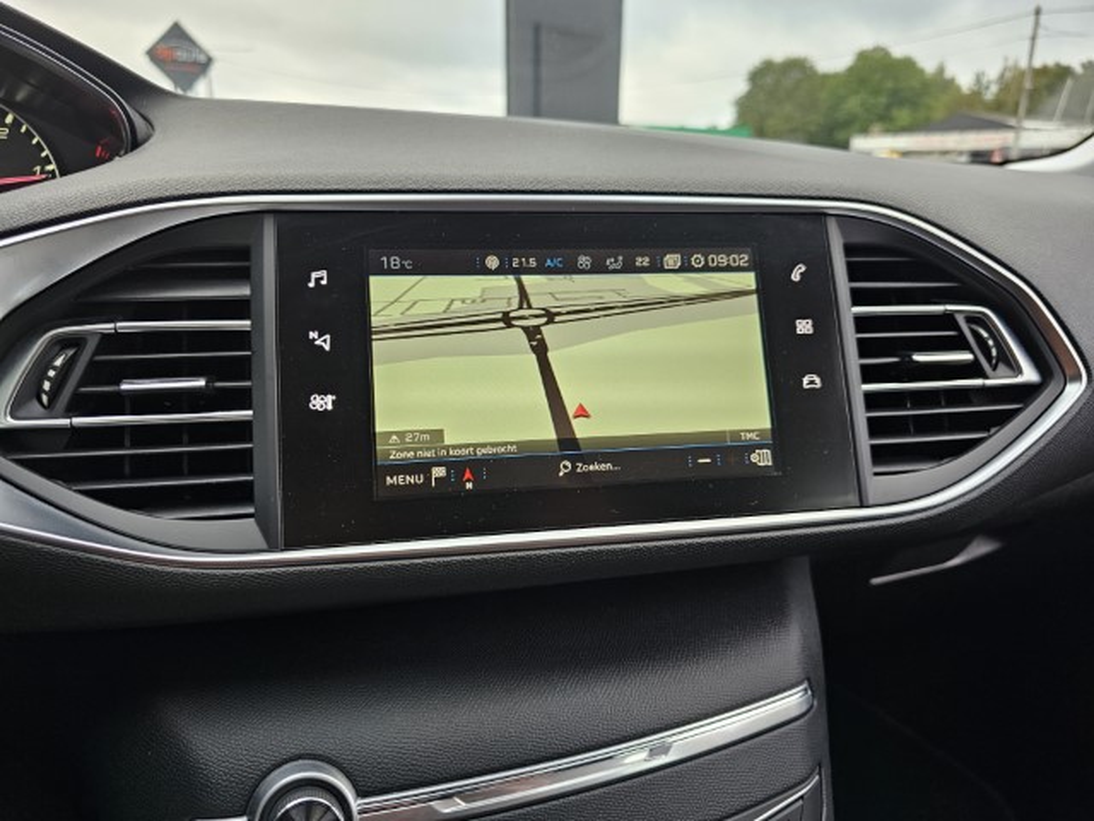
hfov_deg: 73.9
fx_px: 727
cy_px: 410
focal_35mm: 23
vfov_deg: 58.9
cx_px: 547
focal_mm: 6.3
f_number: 1.7
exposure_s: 1/190
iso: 160
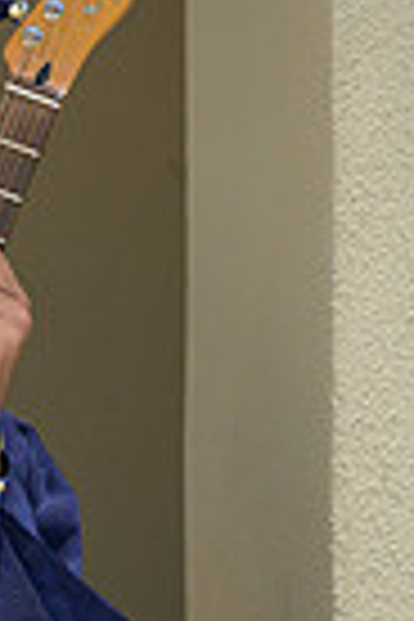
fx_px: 5502
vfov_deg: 6.4
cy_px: 688
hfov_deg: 4.3
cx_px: -207
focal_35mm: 319
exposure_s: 1/3200
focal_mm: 98
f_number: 4
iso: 800
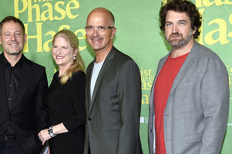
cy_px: 106
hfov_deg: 30.2
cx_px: 67
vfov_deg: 20.5
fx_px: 425
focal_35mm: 66
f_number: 6.3
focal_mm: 44
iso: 500
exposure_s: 1/125
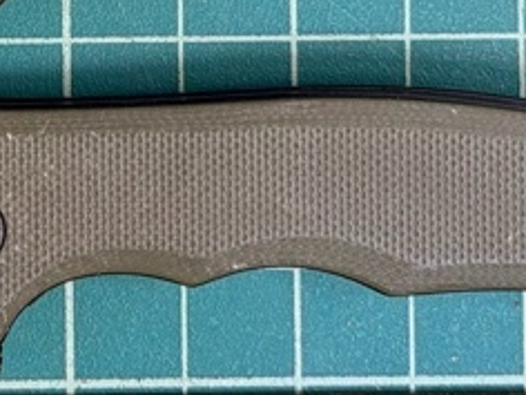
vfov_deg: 7.0
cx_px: 25
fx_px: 3161
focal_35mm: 208
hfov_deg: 9.5
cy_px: -257
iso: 100
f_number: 1.78
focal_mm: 6.76
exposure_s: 1/120
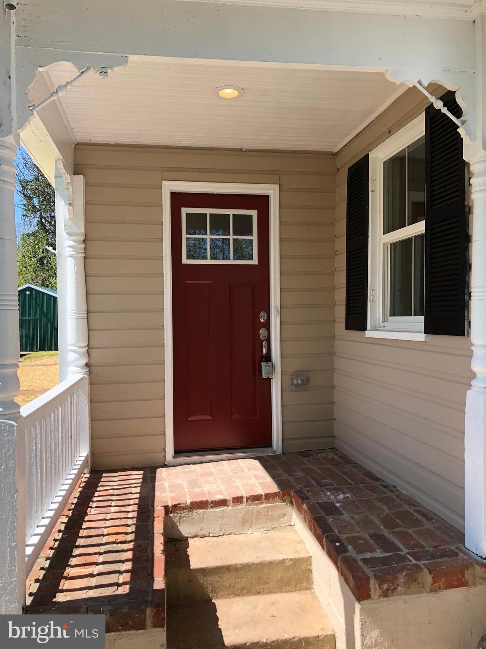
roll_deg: +1.1
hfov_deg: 49.7
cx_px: 243
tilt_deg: -0.8
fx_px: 524
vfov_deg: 63.4
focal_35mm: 28
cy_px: 324
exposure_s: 1/694
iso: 20
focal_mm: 3.99
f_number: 1.8
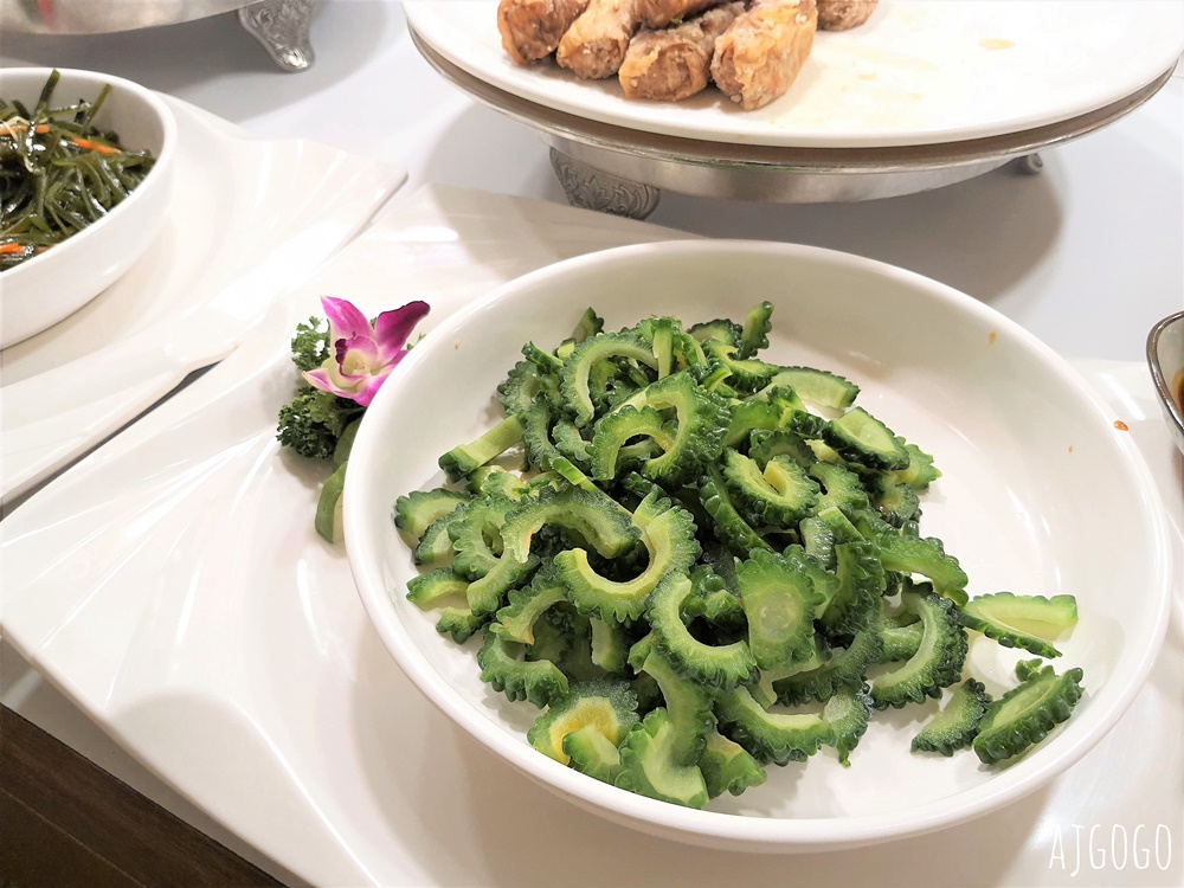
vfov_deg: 53.1
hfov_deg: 67.3
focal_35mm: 26
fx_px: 889
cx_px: 592
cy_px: 444
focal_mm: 4.32
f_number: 1.7
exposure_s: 1/120
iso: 160
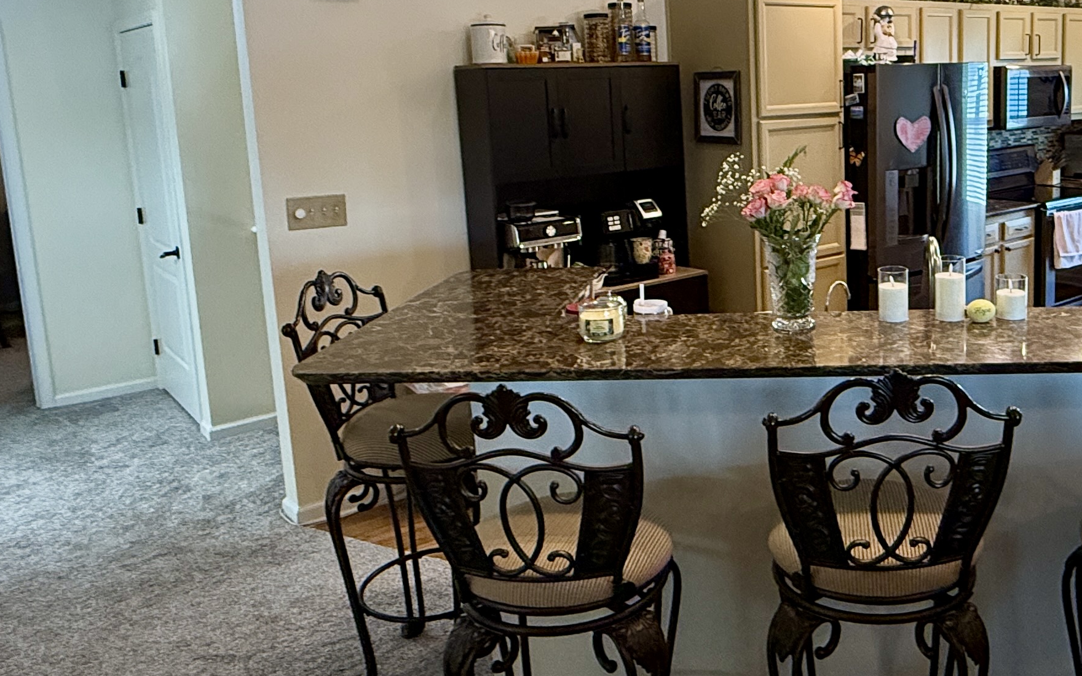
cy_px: 222
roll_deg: +1.3
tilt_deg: -8.8
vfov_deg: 36.9
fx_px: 1003
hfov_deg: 54.8
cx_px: 771
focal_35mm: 34
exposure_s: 1/120
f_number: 2.2
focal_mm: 2.22
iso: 320
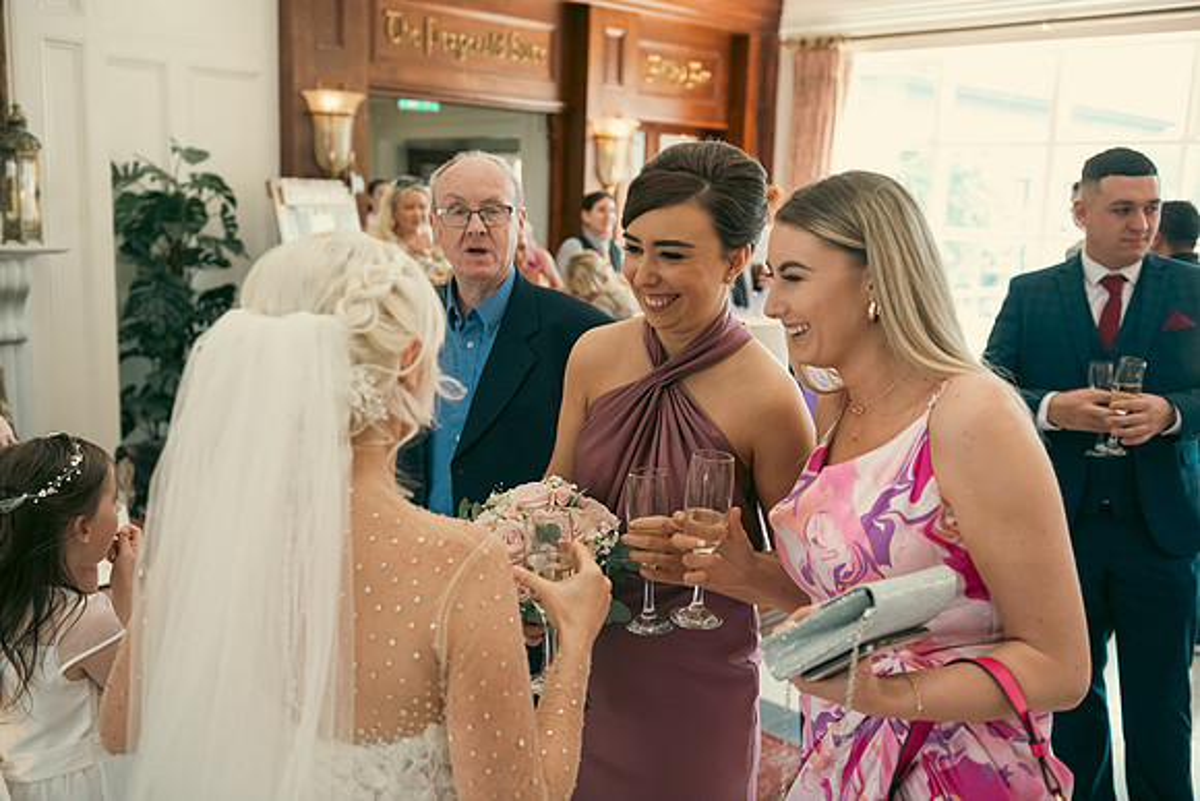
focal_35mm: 36
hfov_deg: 53.1
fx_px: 1200
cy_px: 400
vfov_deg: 36.9
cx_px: 600
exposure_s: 1/160
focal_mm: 36
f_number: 3.5
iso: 800
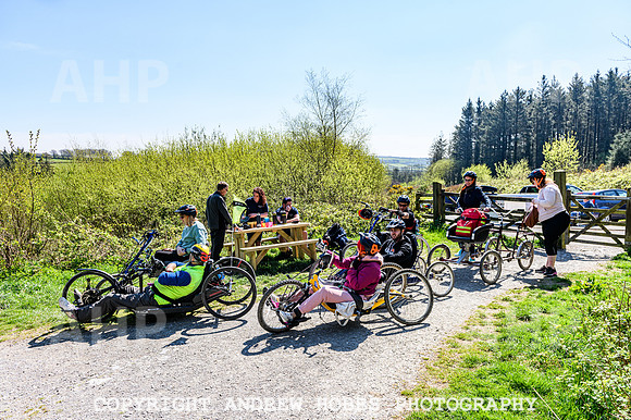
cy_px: 210
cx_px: 316
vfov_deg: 53.1
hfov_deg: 73.7
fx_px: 421
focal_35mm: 24
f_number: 7.1
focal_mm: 24
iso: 160
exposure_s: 1/640
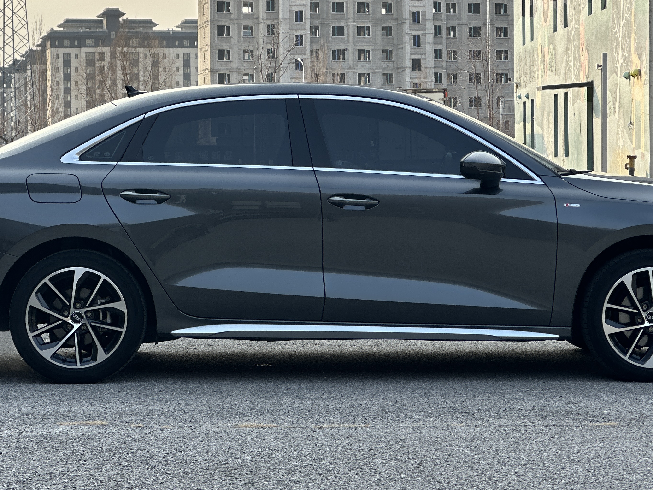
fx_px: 2151
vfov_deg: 13.0
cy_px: 207
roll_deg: +0.5
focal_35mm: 114
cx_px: 349
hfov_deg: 17.3
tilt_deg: -0.3
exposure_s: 1/156
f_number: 2.8
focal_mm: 9
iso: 25
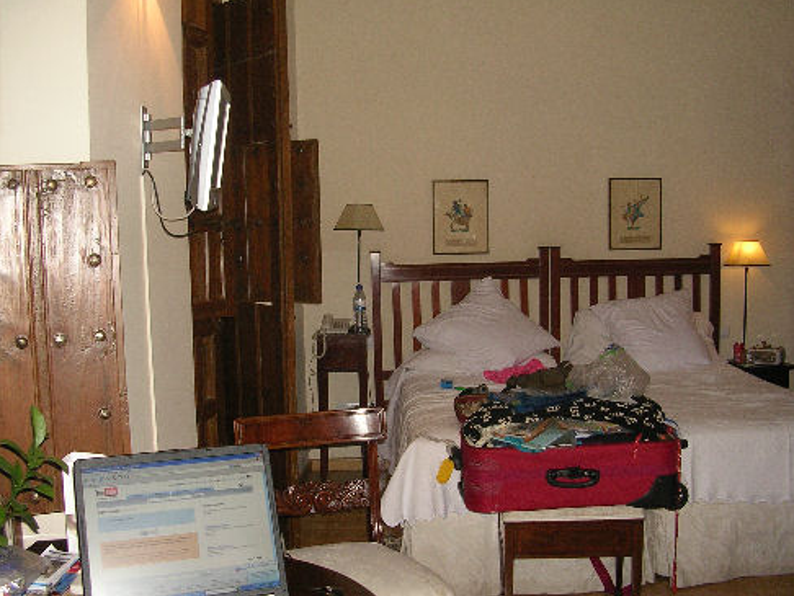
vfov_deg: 36.0
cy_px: 296
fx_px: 918
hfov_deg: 46.8
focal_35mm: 40
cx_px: 404
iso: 92
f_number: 2.8
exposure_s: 1/60.1
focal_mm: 5.8
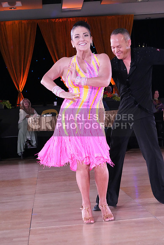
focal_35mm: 70
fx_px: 478
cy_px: 122
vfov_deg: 28.8
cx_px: 82
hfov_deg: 19.5
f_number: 9
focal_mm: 70
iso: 10000
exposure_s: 1/250
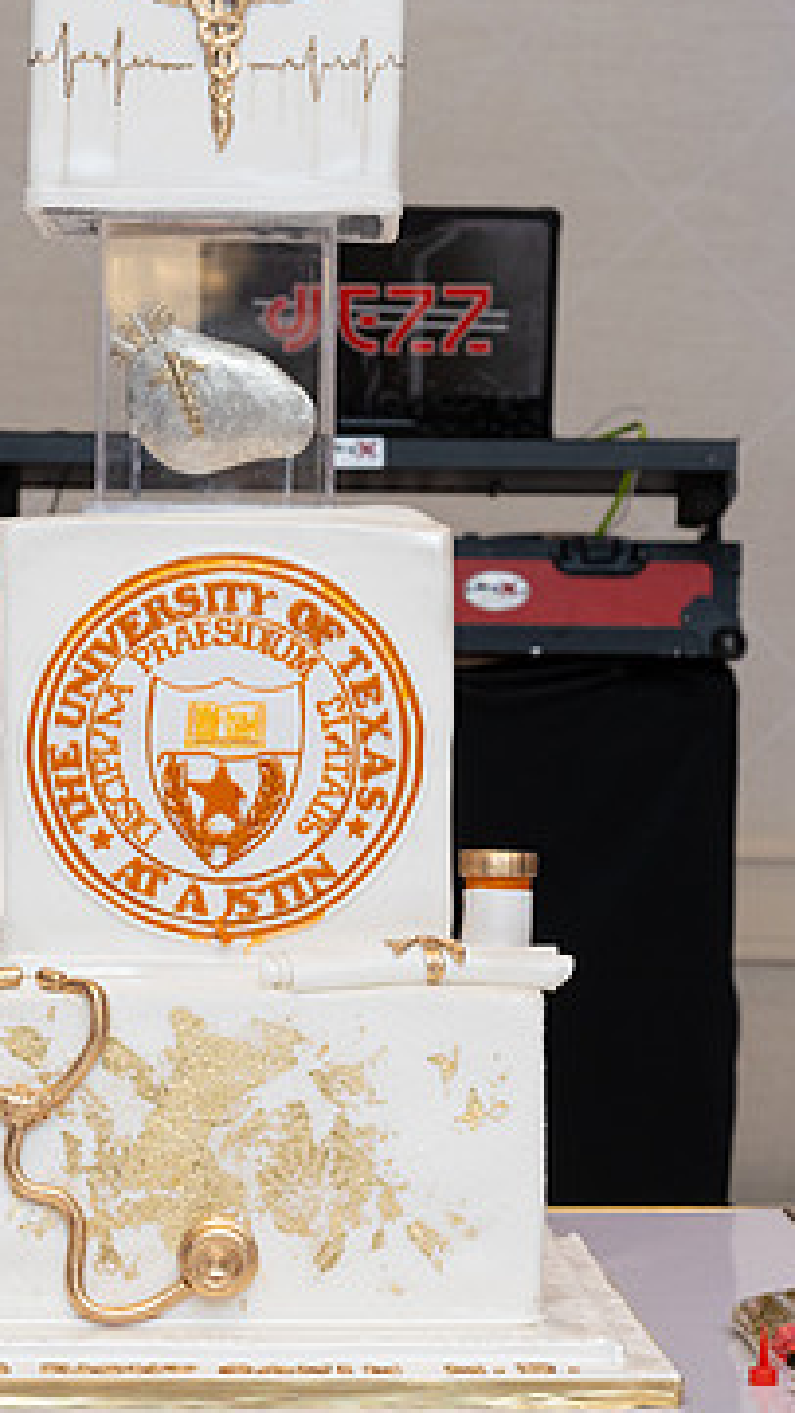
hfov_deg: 10.7
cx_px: 364
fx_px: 4236
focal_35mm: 113
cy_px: 640
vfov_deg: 18.9
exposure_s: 1/100
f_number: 5.6
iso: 800
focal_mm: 57
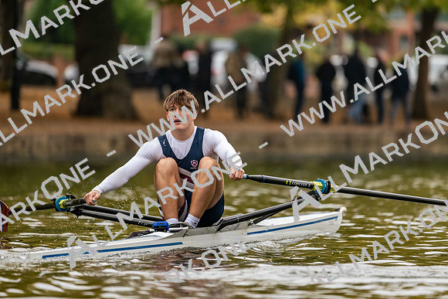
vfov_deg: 3.4
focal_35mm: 400
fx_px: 4979
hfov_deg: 5.2
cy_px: 150
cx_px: 224
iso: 2200
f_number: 4.5
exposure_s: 1/2500
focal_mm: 400
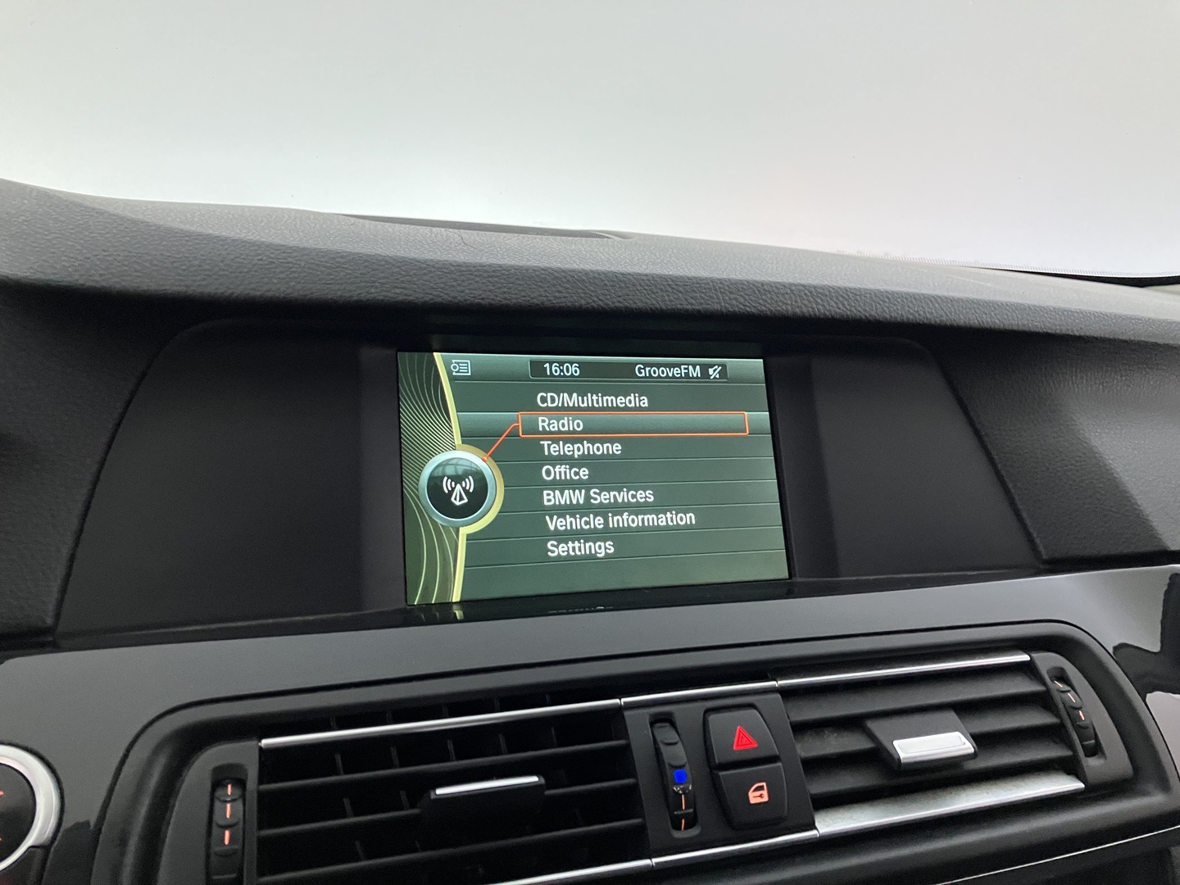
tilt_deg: -11.8
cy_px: 442
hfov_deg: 63.4
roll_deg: -4.2
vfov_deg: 49.7
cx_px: 590
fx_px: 954
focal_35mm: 28
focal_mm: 3.99
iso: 400
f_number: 1.8
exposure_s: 1/30
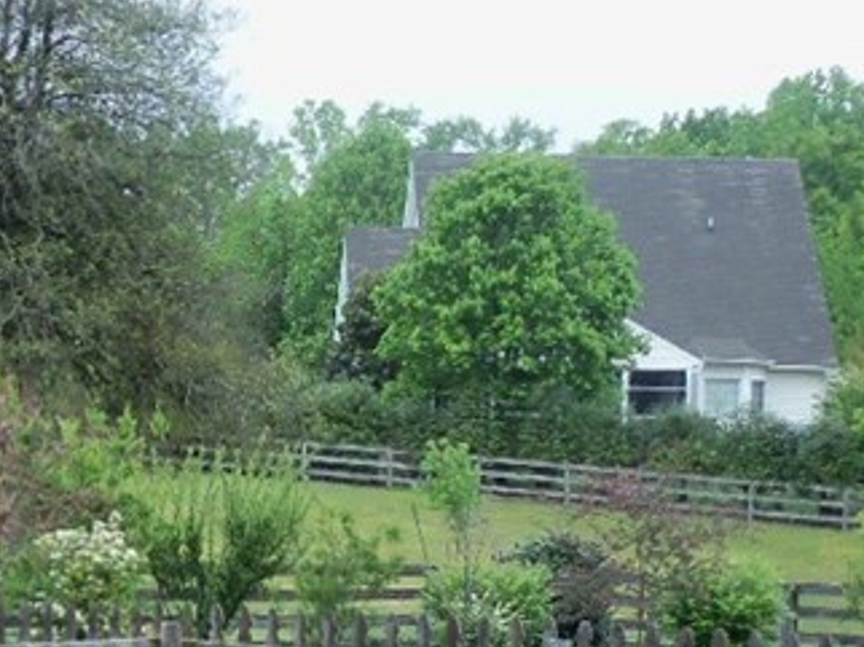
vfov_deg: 11.9
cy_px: 838
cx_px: 27
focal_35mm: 121
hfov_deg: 16.0
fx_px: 3018
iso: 100
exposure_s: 1/160
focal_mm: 6.3
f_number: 3.5
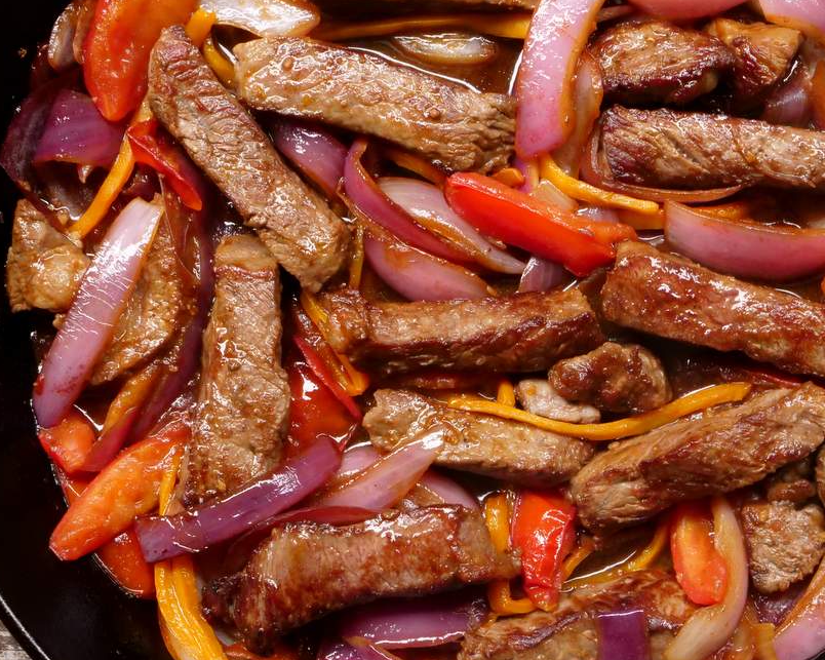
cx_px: 554
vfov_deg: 22.8
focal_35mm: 67
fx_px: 1636
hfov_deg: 28.1
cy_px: 310
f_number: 10
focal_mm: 23
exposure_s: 1/60
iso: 3200
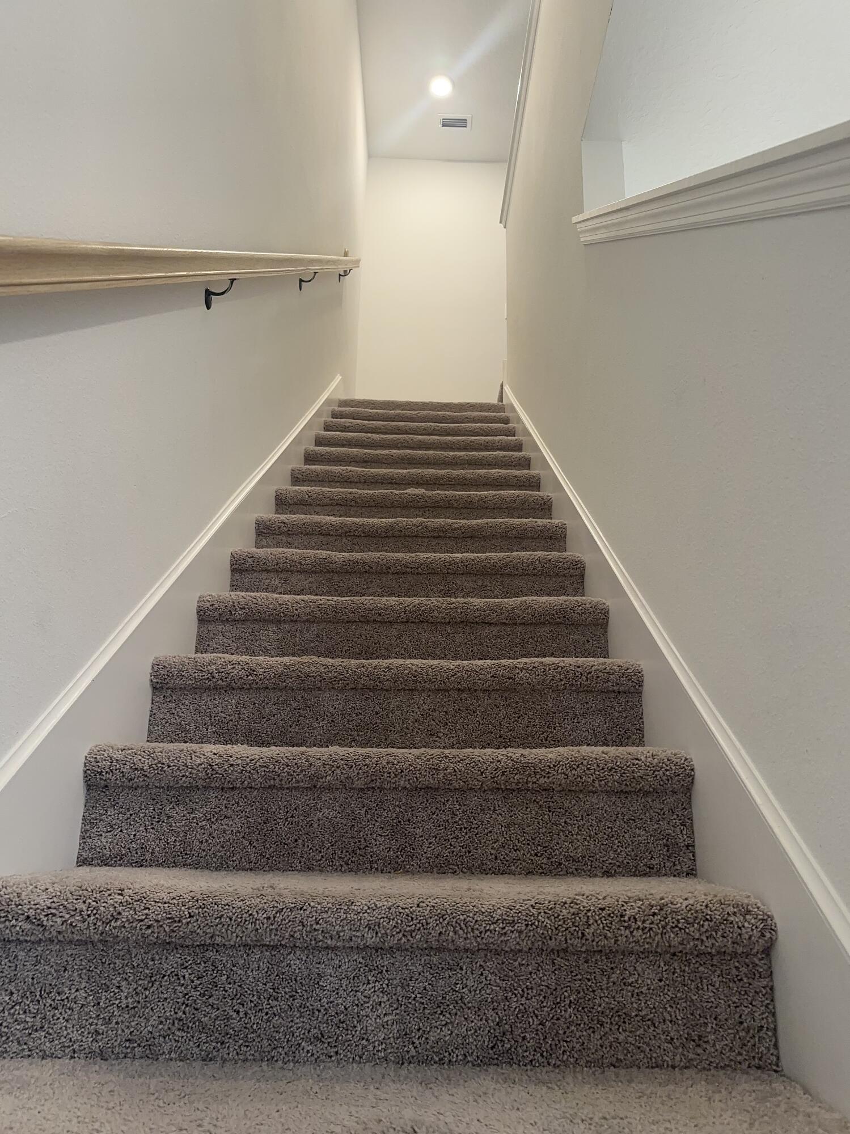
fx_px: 786
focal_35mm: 24
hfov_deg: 56.8
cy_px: 567
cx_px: 425
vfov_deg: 71.6
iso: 320
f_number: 1.78
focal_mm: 6.86
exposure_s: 1/120
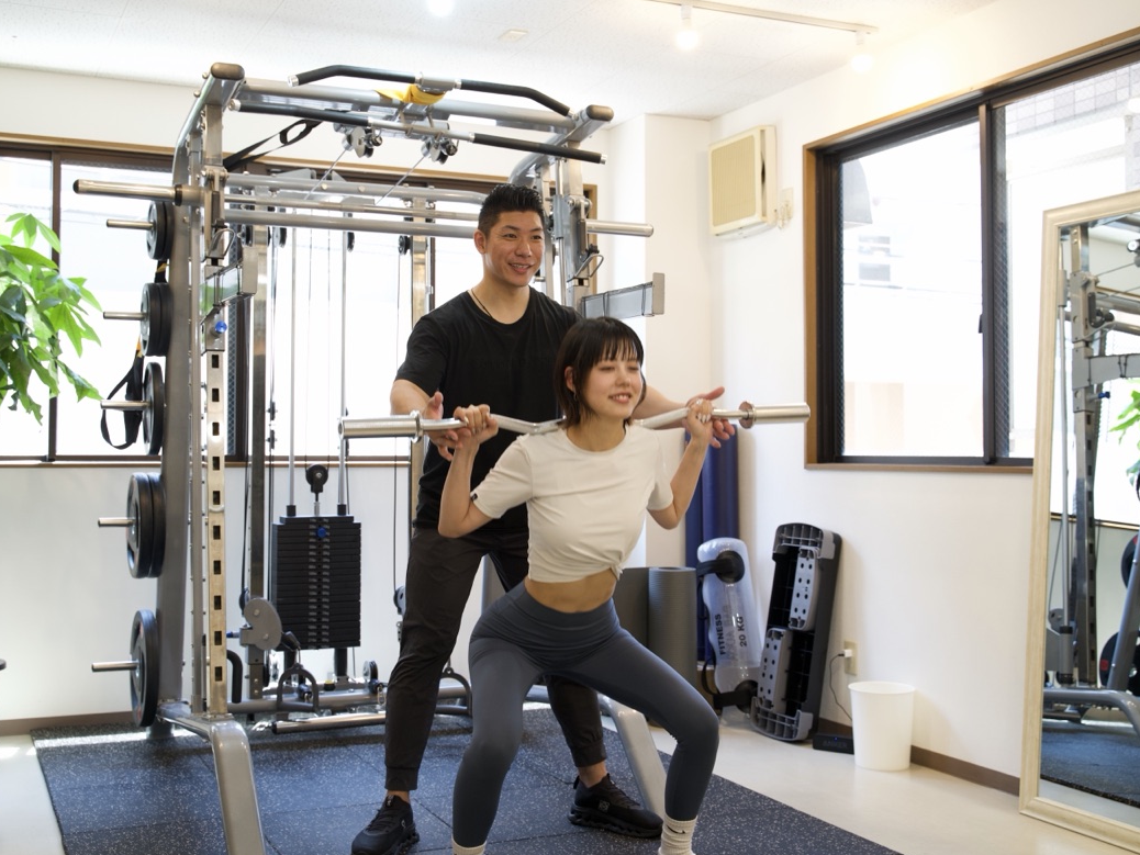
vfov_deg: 36.0
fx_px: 1318
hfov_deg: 46.7
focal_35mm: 40
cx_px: 521
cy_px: 421
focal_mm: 36
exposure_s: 1/60
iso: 800
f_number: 4.5
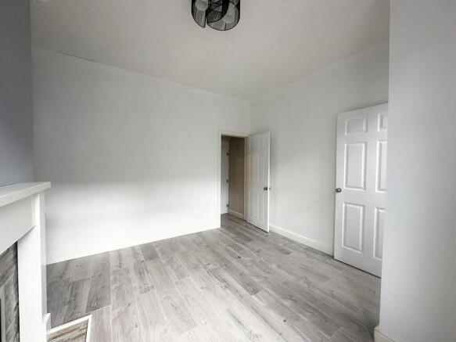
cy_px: 171
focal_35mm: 14
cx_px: 228
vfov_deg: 85.7
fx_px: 184
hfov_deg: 102.1
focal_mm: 2.22
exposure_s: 1/99
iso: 80
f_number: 2.2
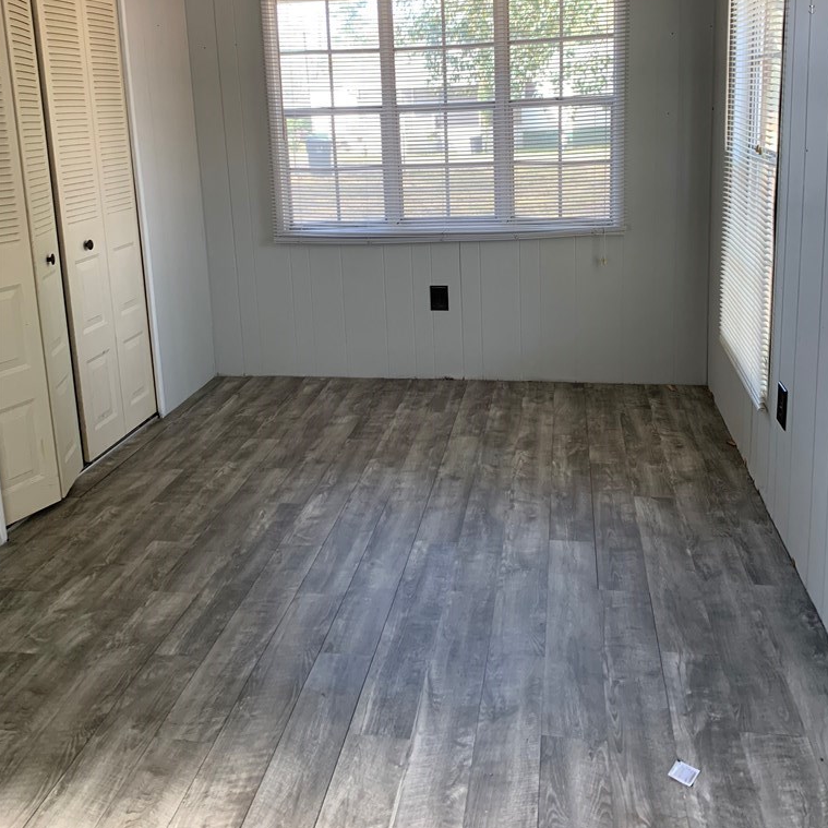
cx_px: 416
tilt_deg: -10.4
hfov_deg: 52.5
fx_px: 839
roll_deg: +2.5
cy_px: 276
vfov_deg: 51.6
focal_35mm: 31
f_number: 1.8
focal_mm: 4.25
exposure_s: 1/115
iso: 100
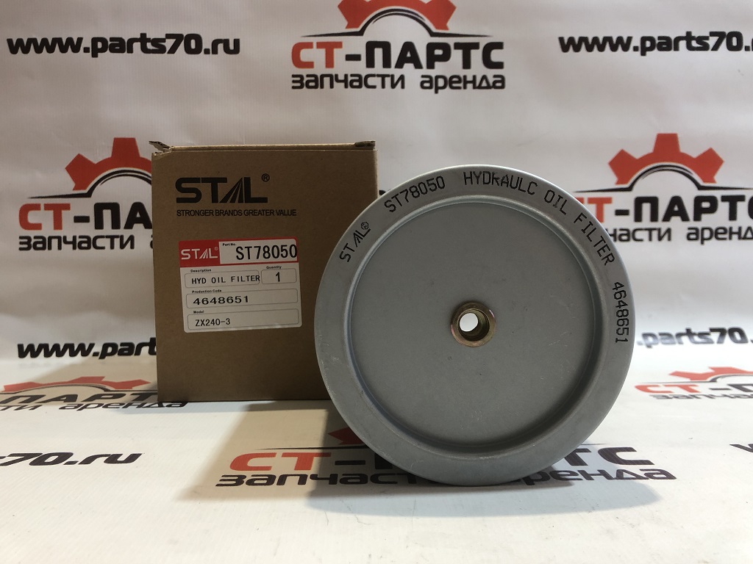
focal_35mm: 28
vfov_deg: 49.7
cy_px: 282
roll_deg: +1.7
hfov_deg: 63.4
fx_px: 609
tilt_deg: -1.9
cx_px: 376
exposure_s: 1/33
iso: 40
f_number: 1.8
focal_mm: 4
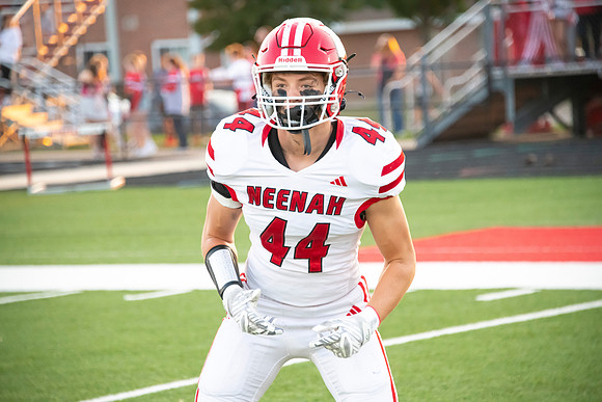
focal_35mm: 200
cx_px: 301
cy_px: 201
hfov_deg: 10.3
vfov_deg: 6.9
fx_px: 3345
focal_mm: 200
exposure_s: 1/800
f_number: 5.6
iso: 4000
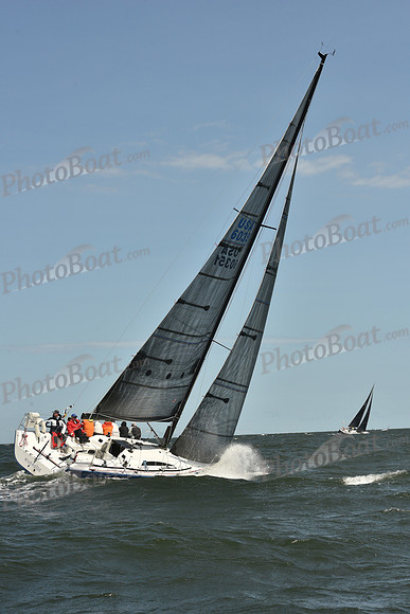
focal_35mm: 70
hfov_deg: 19.5
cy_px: 307
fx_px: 1195
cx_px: 205
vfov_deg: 28.8
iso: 250
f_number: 10
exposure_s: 1/800
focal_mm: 70
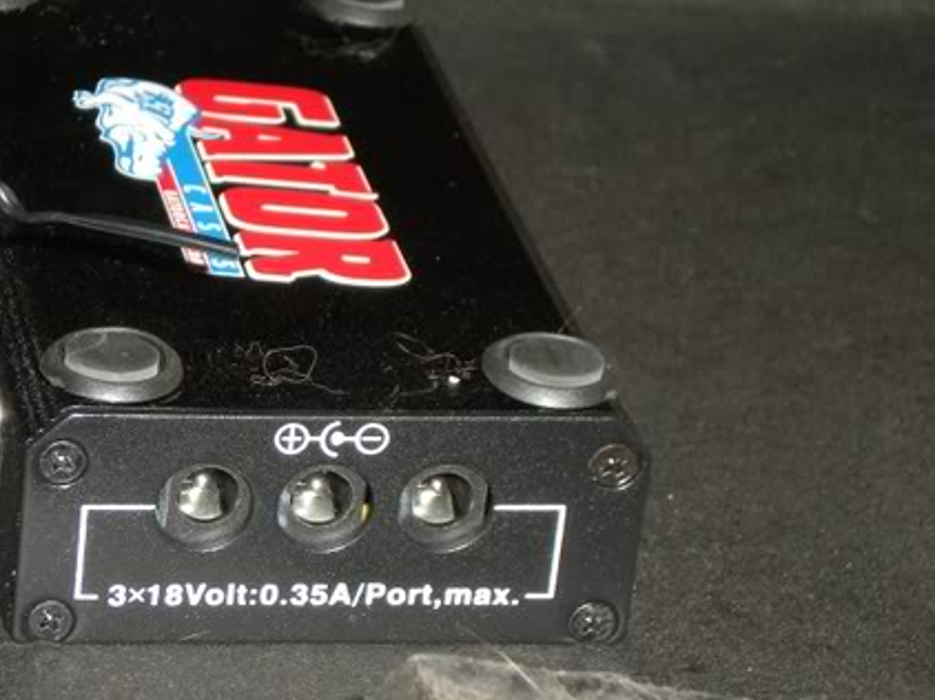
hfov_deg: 11.4
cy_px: 494
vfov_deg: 8.6
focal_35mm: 173
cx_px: 246
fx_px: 4670
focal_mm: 18.9
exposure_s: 1/125
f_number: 5.9
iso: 170
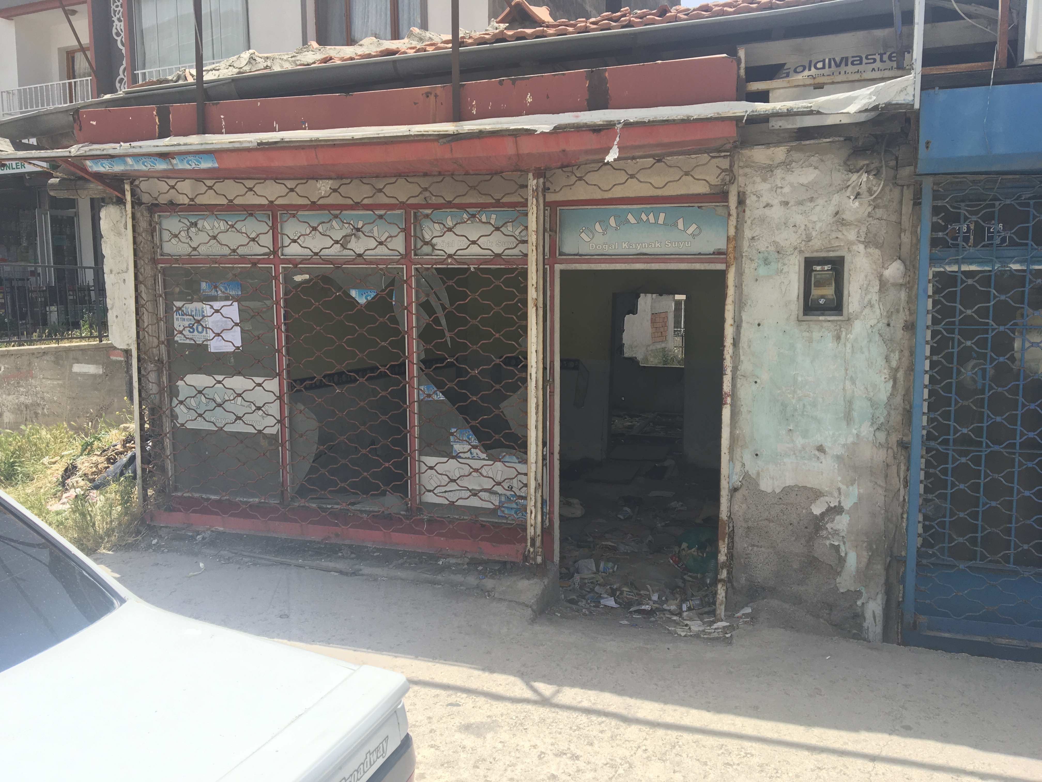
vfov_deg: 48.2
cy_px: 391
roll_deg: +0.6
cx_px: 521
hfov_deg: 61.7
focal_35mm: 29
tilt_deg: -5.1
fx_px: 873
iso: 25
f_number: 2.2
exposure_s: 1/620
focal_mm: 4.15
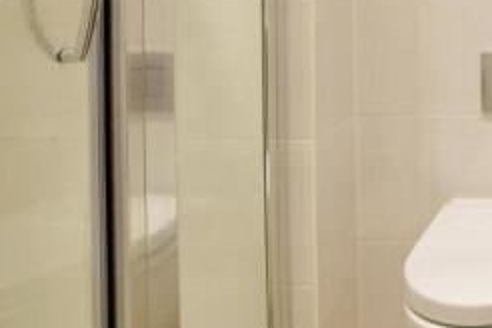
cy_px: -53
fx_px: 547
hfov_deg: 34.5
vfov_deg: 29.3
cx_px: 637
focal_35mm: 40
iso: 100
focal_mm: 10
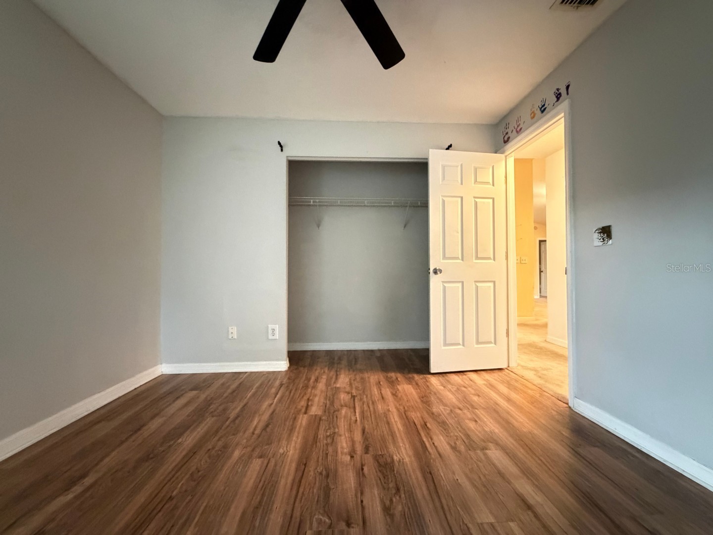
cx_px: 356
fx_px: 288
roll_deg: -0.4
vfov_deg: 85.7
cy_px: 268
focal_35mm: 14
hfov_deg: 102.1
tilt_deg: +1.2
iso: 1250
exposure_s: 1/30
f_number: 2.2
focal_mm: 2.22
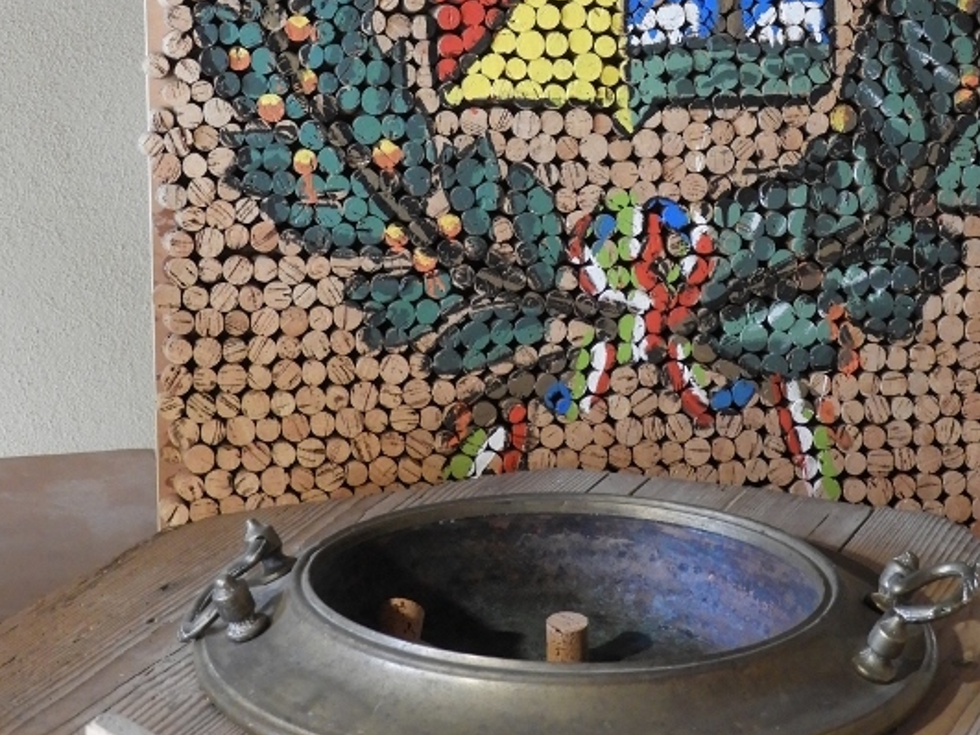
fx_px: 3000
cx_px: 598
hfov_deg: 18.5
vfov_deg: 13.7
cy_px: -26
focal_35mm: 106
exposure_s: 1/13
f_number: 4
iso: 400
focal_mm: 9.9
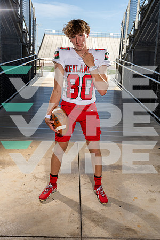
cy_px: 120
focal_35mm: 38
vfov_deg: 50.7
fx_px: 253
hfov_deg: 35.1
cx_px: 80
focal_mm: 38
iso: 160
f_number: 8
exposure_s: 1/250
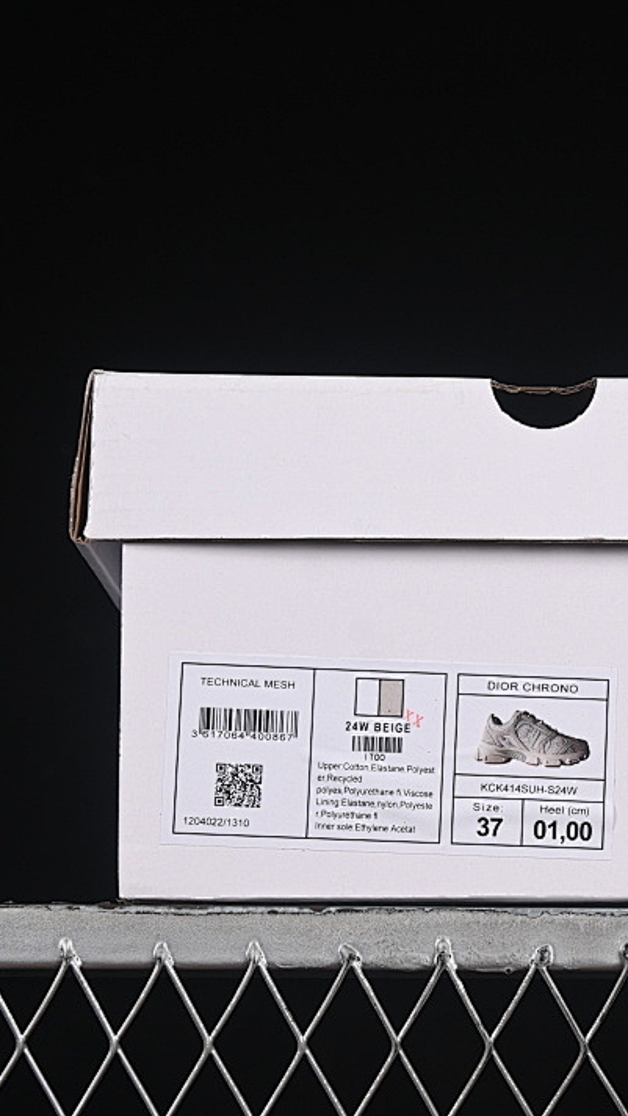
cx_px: 570
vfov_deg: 18.0
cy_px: 557
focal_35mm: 119
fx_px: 3523
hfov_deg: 10.1
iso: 160
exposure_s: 1/60
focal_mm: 50
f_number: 8
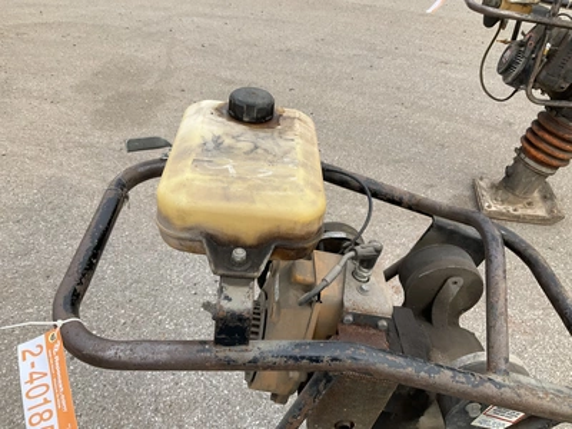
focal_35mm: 29
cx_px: 286
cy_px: 214
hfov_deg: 61.7
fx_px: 479
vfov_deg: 48.2
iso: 25
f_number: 1.8
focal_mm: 3
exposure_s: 1/759
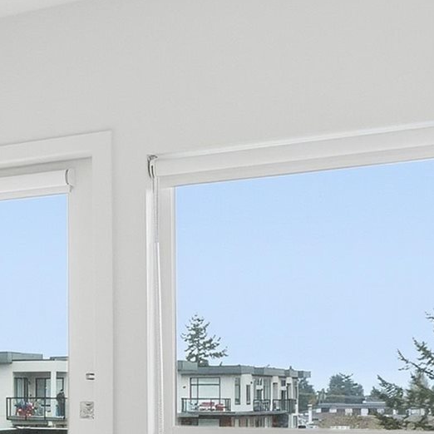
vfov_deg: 21.0
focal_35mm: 80
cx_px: -732
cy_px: 416
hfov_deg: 12.9
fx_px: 1135
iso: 400
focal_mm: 16
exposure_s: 1/60
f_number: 8
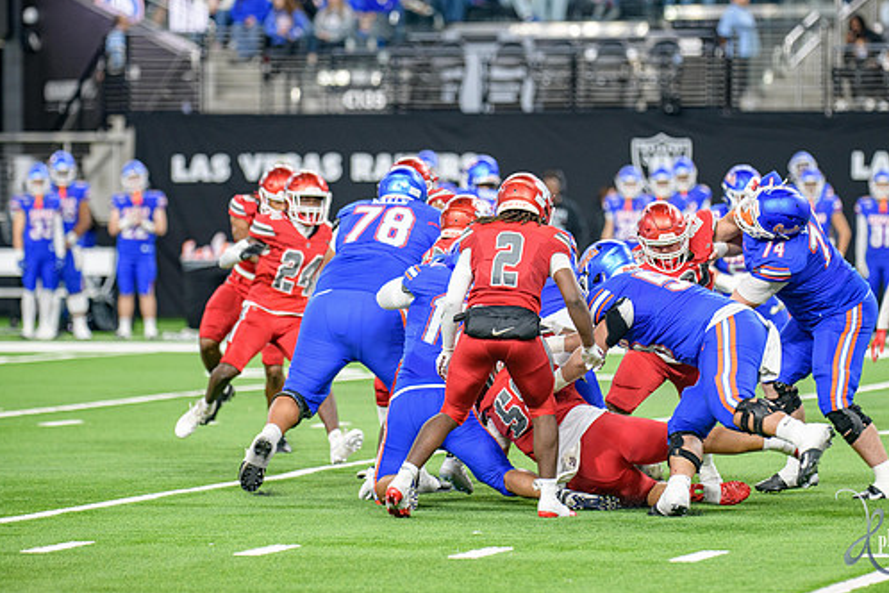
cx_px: 509
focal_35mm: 227
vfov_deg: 6.1
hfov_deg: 9.1
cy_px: 274
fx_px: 5605
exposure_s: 1/400
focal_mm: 195
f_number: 2.8
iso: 1000
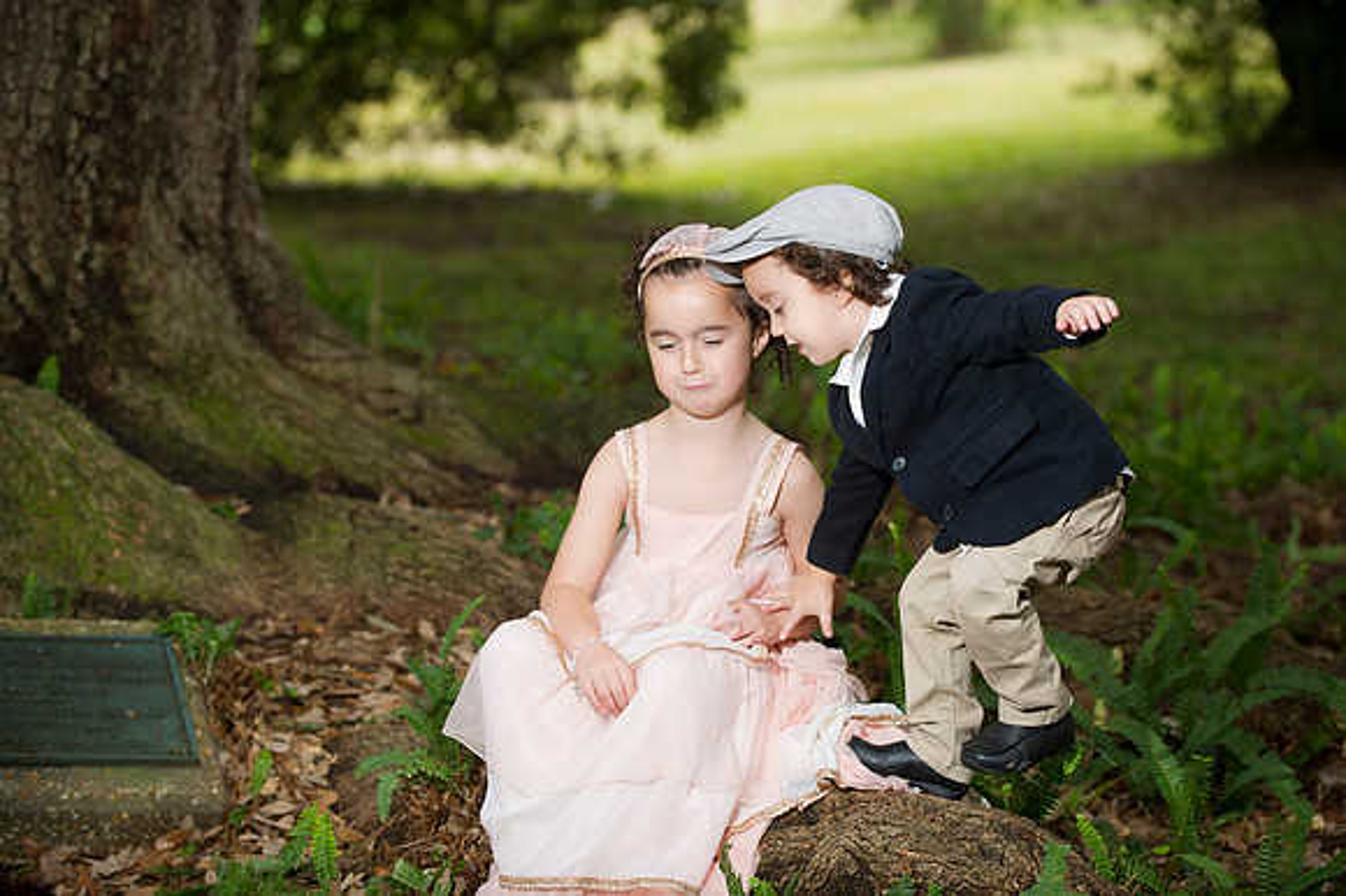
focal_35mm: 105
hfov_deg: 19.5
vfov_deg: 13.0
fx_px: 3923
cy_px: 448
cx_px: 673
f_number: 3.2
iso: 320
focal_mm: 105
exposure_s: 1/250
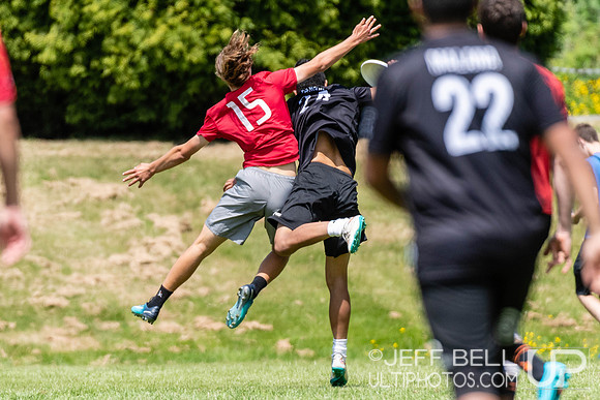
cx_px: 300
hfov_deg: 2.2
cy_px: 167
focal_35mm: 932
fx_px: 15539
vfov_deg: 1.5
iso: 400
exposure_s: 1/2500
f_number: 4
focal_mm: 400
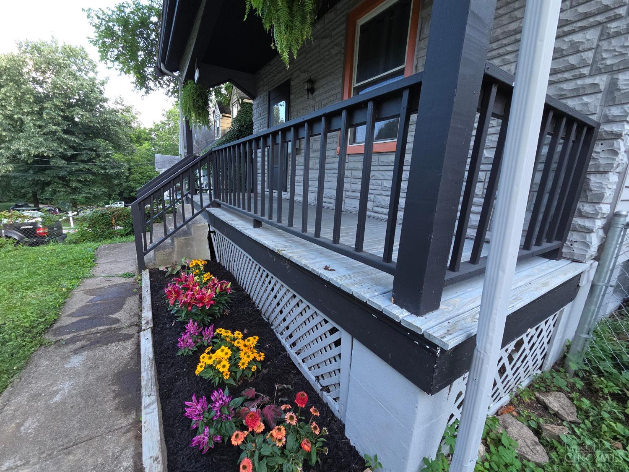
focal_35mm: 13
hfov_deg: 106.2
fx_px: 236
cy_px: 236
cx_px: 314
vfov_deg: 89.9
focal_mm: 2.2
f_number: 2.2
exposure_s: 1/120
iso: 64
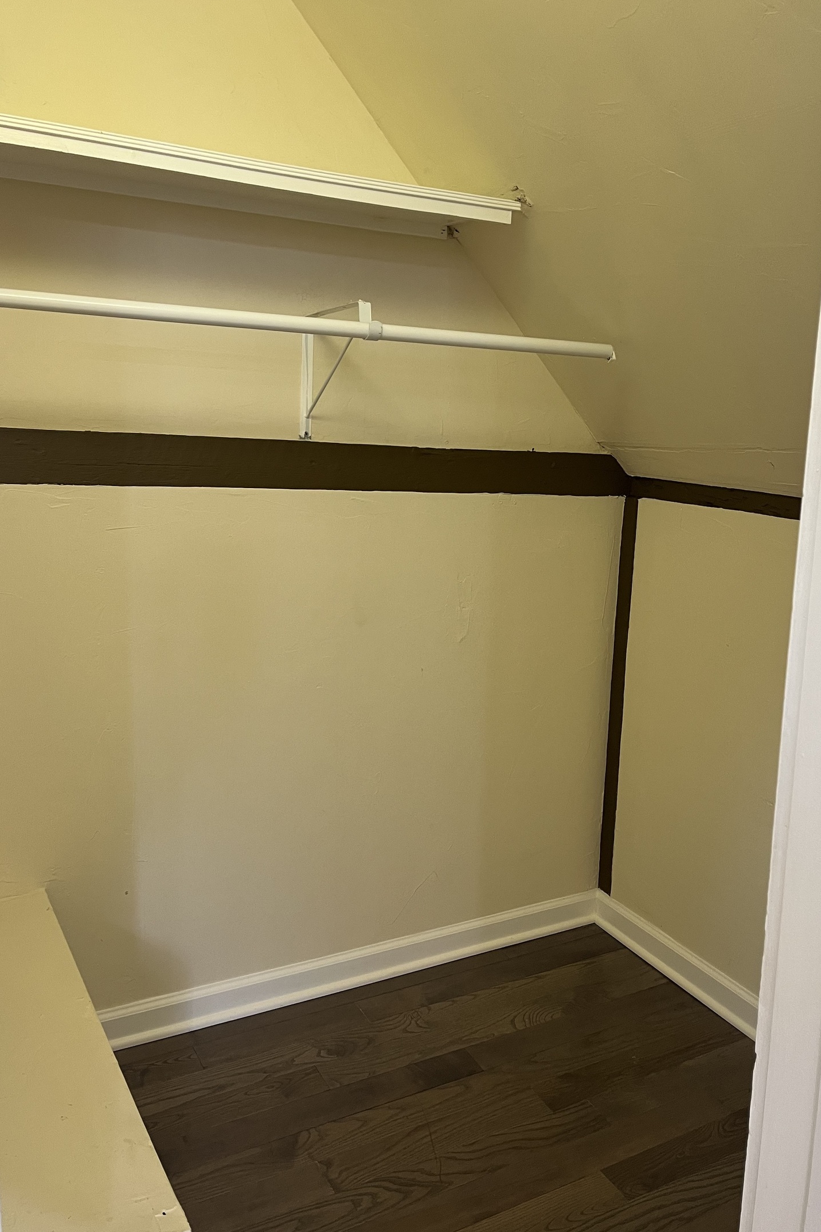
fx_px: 992
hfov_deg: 44.9
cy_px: 615
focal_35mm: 29
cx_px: 449
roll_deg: -1.2
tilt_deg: -10.4
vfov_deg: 63.7
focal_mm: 5.1
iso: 125
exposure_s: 1/60
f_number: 1.6
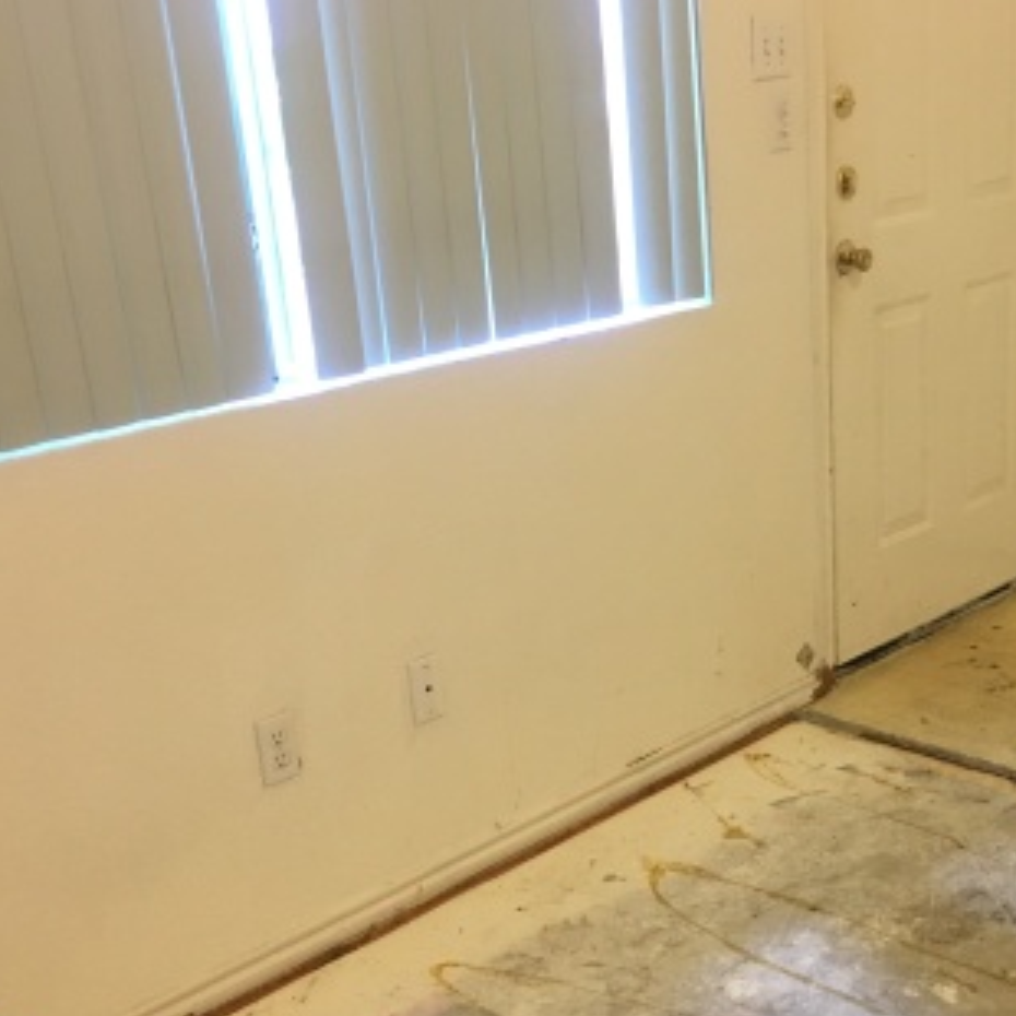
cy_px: 731
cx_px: 836
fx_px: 1760
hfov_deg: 31.2
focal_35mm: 53
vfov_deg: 31.8
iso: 80
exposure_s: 1/30
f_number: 2.2
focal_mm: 4.15
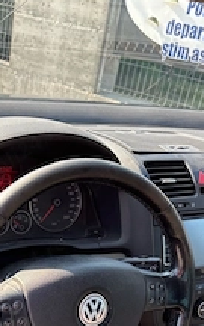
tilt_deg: -32.3
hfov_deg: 25.0
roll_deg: -9.6
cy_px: 291
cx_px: 48
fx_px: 454
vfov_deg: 37.1
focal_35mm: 51
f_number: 1.6
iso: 64
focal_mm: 5.96
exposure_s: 1/289
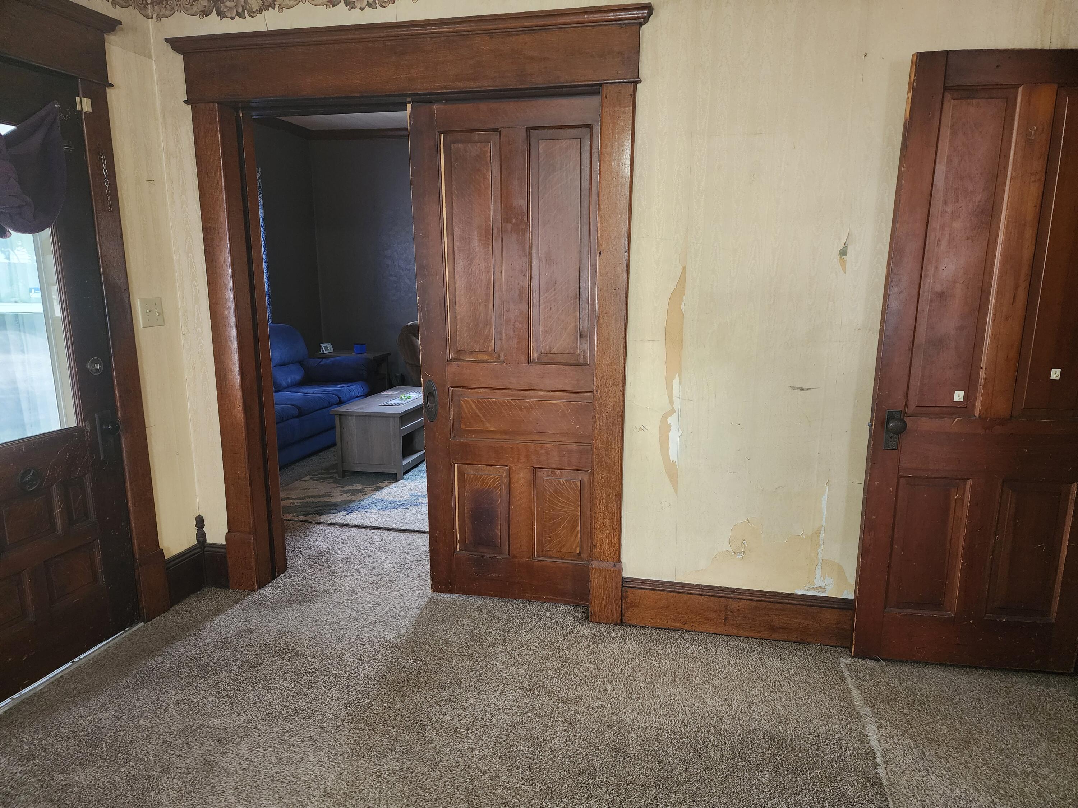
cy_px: 404
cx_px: 539
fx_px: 716
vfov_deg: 58.9
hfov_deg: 73.9
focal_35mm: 23
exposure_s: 1/120
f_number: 1.8
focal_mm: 6.4
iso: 500
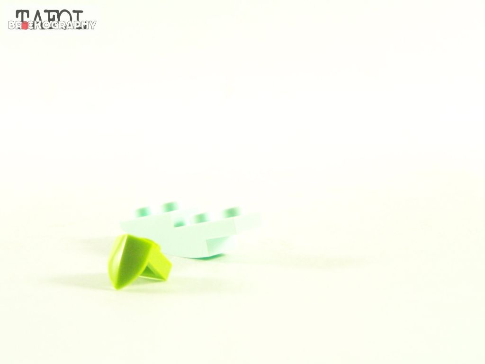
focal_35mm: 75
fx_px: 1051
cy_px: 182
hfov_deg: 26.0
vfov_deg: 19.6
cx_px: 242
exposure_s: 1/60
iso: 400
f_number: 3.2
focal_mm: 12.4
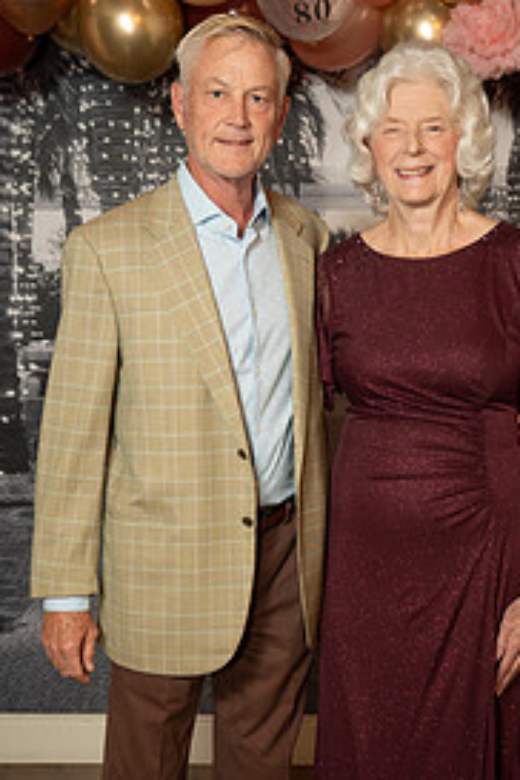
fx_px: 1408
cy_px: 506
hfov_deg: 20.9
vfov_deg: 30.8
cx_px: 297
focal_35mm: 65
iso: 1000
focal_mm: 39.5
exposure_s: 1/160
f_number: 2.8
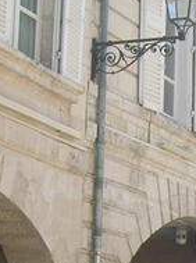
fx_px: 1038
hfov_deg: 10.7
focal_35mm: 137
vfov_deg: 13.8
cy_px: 358
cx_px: 190
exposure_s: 1/152
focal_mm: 5.7
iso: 50
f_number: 4.9
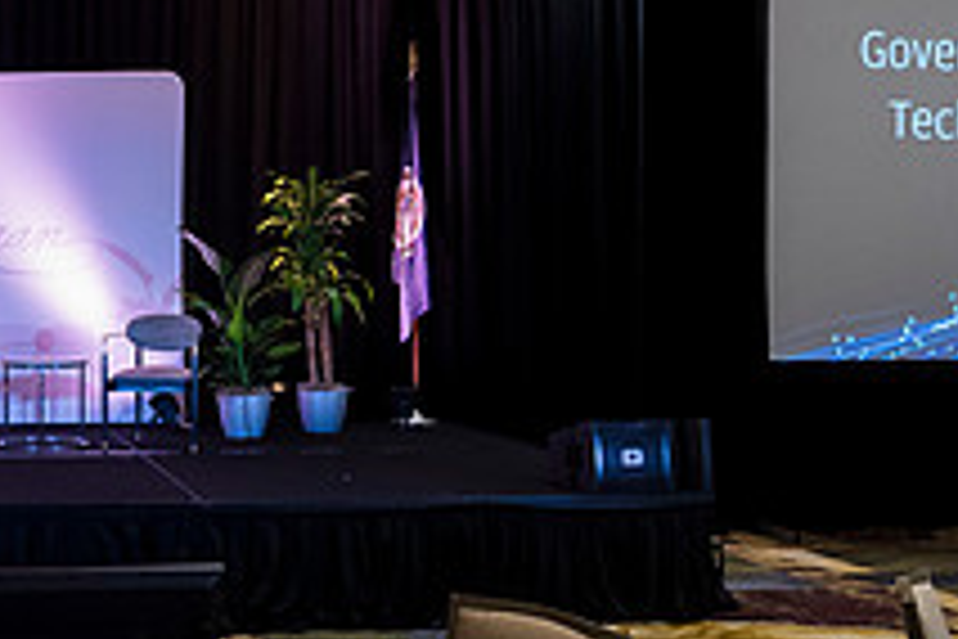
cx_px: -67
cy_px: 317
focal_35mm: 49
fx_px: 1304
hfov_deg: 35.2
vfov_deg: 27.5
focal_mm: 18
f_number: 4
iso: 1100
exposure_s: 1/60
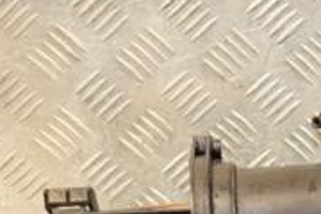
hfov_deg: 12.5
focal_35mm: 160
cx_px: 380
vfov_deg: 8.4
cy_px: 287
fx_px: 1427
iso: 800
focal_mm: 32
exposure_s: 1/125
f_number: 5
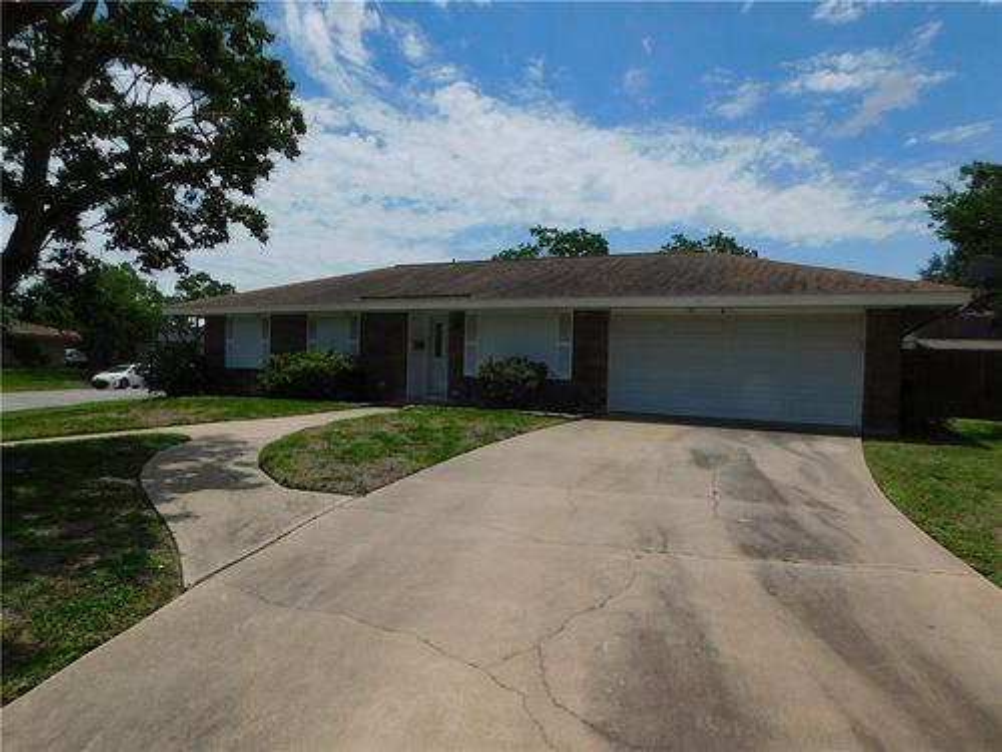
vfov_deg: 58.9
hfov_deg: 73.9
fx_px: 666
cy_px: 376
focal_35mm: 23
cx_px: 501
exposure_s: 1/1250
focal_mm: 4
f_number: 6
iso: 125
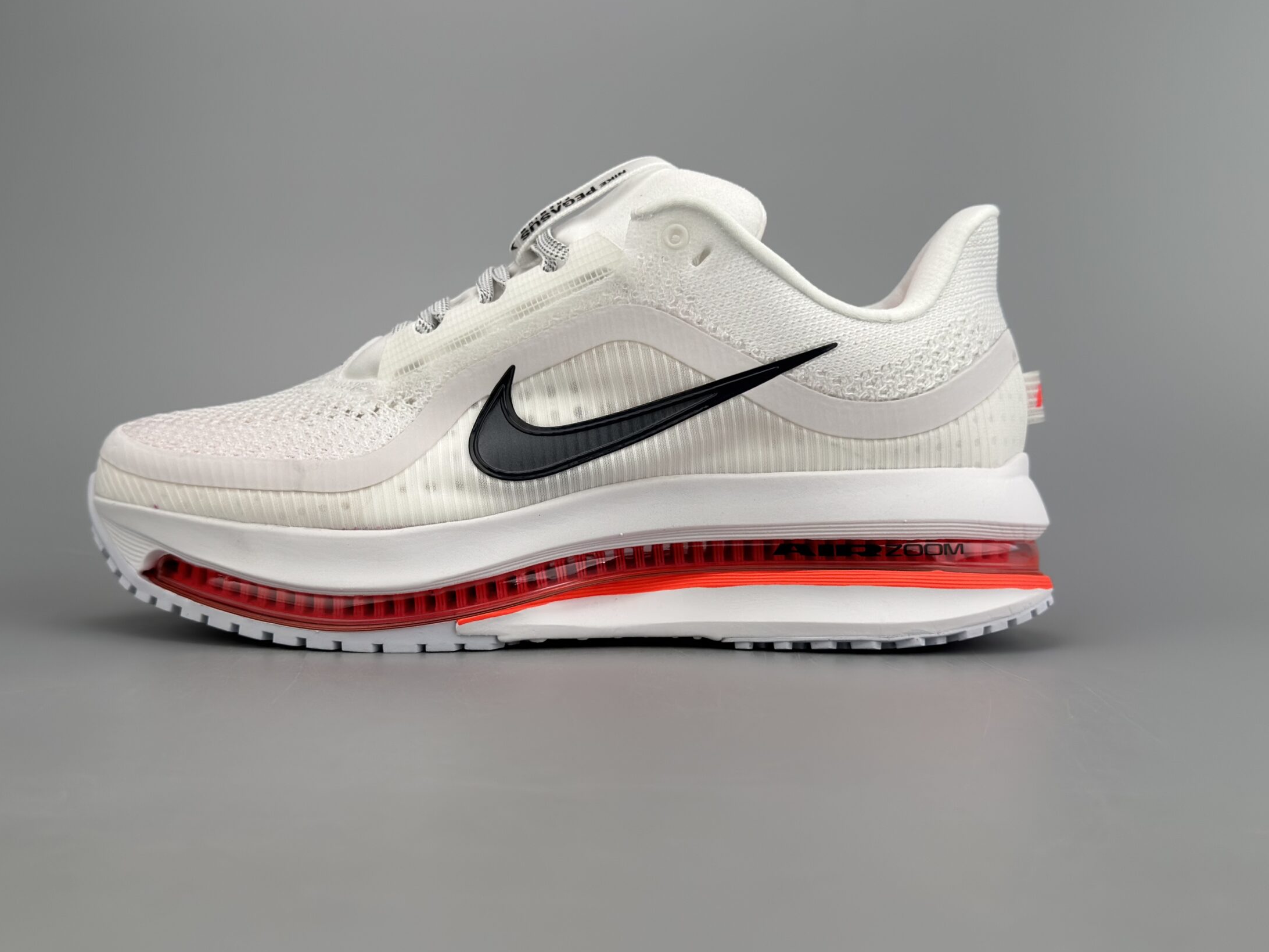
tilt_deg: -0.4
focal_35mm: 41
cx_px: 572
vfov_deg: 35.1
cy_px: 448
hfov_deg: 45.7
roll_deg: +0.3
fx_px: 1503
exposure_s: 1/951
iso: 100
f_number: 1.78
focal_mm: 6.76
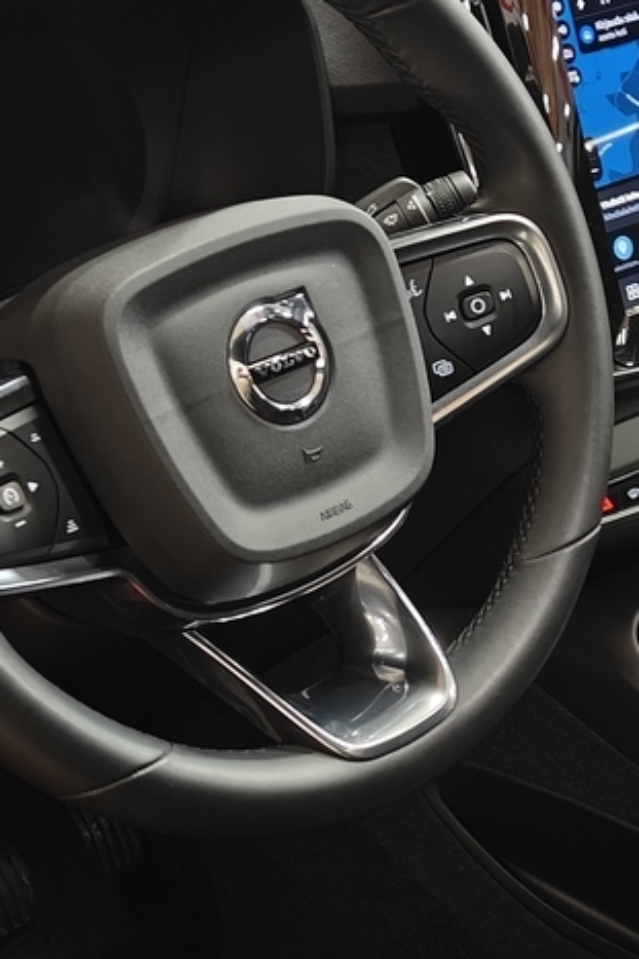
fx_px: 2051
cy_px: 700
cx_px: 493
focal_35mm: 77
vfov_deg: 26.0
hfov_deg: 17.6
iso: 1000
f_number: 1.8
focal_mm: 5.59
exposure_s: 1/33
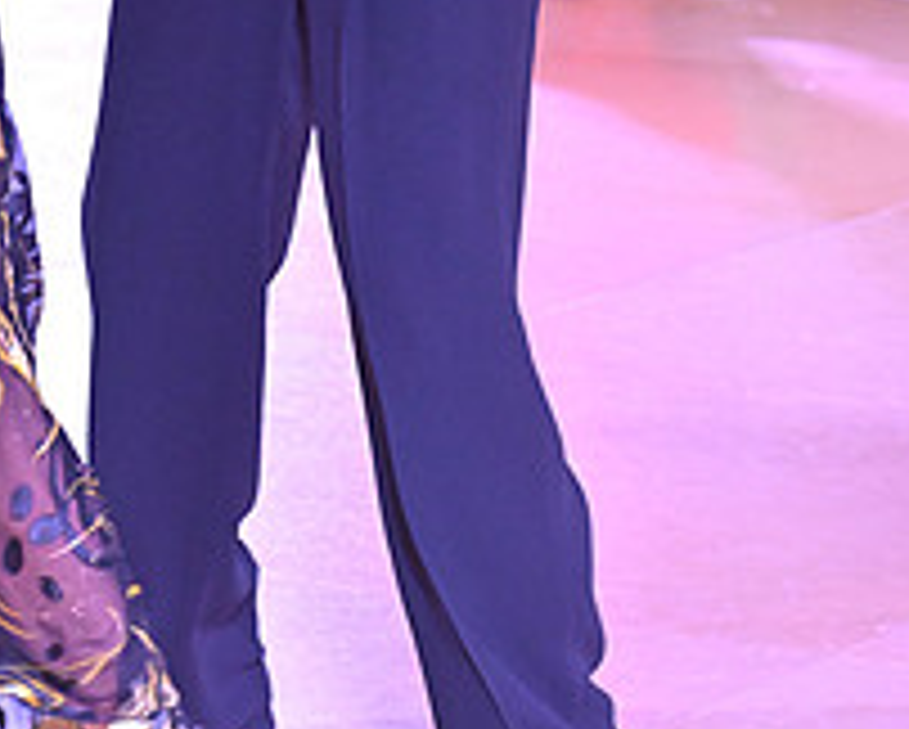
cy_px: -180
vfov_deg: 6.2
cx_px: 250
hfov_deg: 7.8
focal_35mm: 248
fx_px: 6678
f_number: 6.3
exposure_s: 1/320
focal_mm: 92
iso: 5000
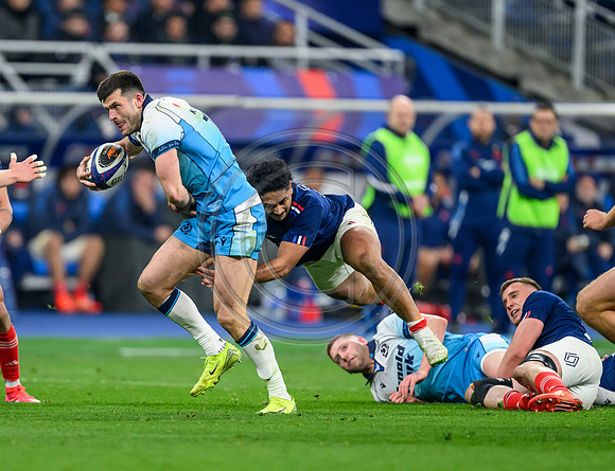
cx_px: 238
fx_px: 11104
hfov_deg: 3.2
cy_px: 256
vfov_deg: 2.4
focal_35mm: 620
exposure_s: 1/2500
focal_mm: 400
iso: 3200
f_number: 2.8
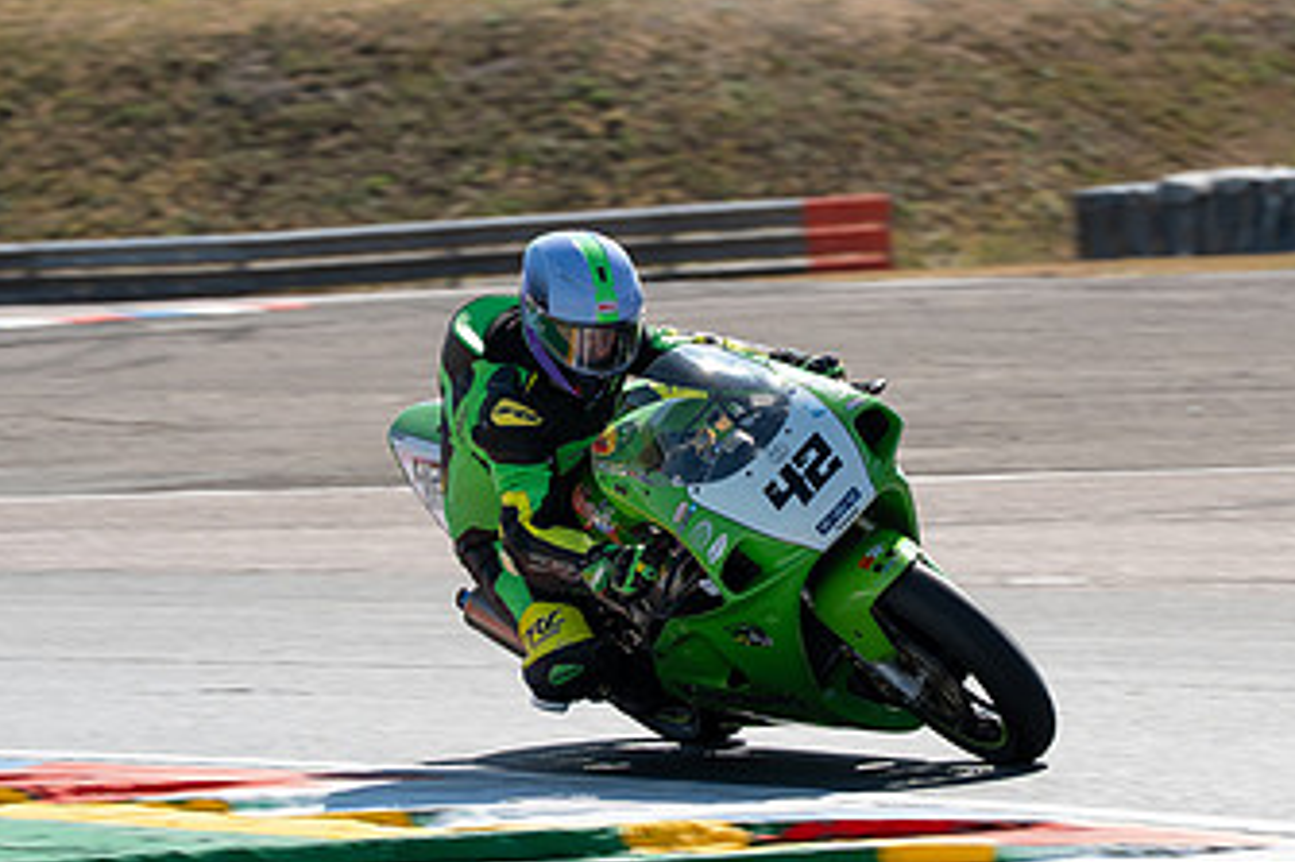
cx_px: 776
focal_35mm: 388
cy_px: 446
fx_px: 13950
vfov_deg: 3.5
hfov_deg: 5.3
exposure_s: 1/320
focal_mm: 200
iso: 160
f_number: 8
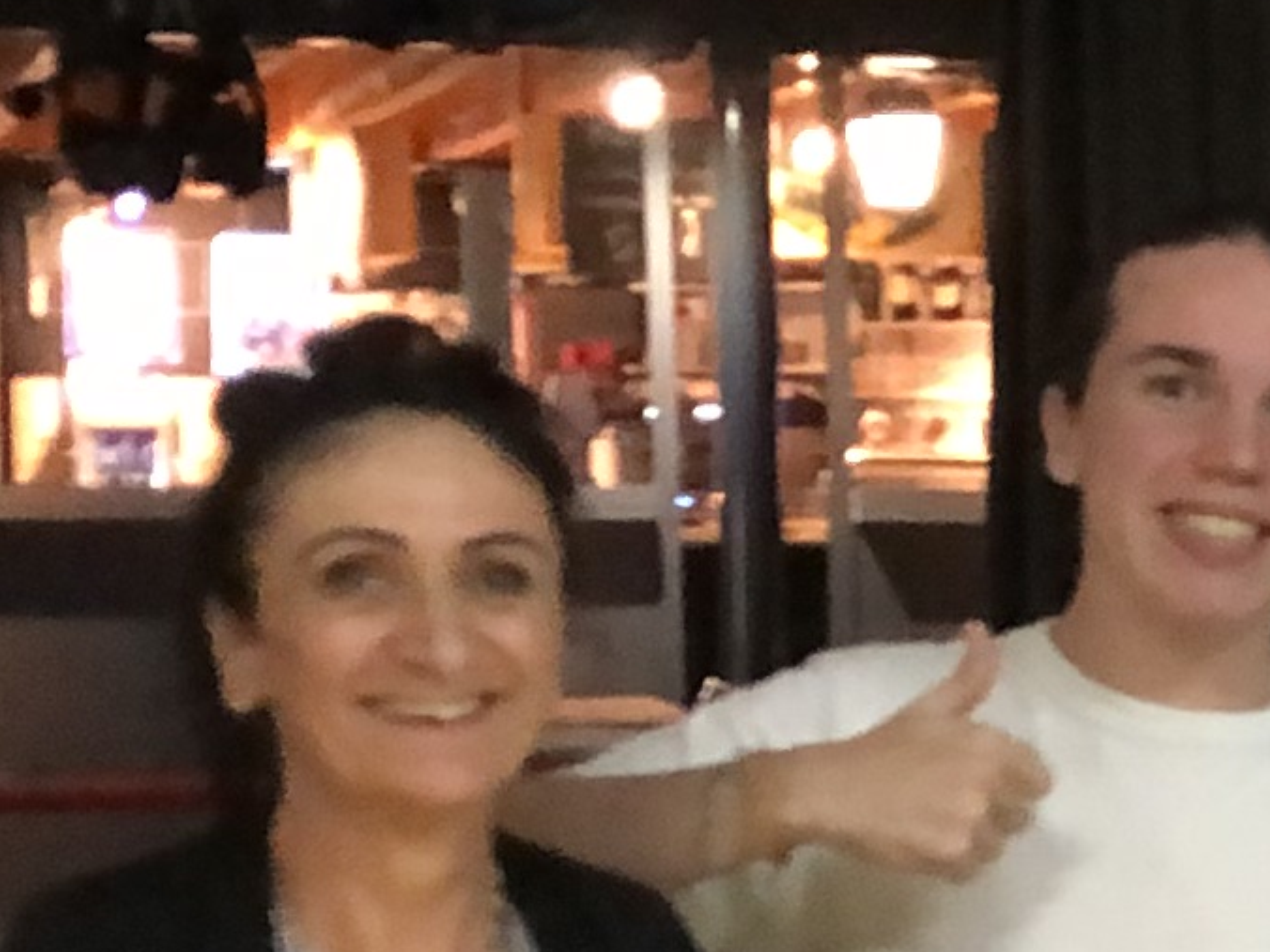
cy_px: 1038
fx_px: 6127
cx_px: 2281
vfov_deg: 8.8
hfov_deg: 11.1
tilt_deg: -6.0
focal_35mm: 167
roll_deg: +0.2
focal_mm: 4
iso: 500
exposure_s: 1/25
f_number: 1.8
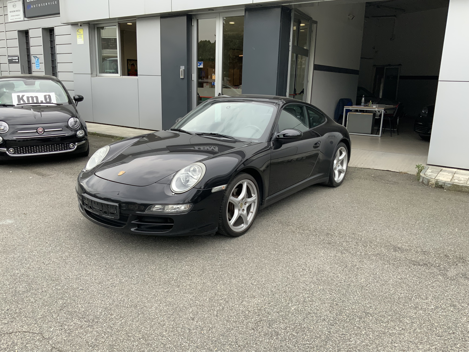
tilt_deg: -13.1
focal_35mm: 29
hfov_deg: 61.7
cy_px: 176
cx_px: 234
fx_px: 393
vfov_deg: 48.2
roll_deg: -1.3
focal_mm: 3
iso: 25
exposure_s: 1/172
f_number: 1.8
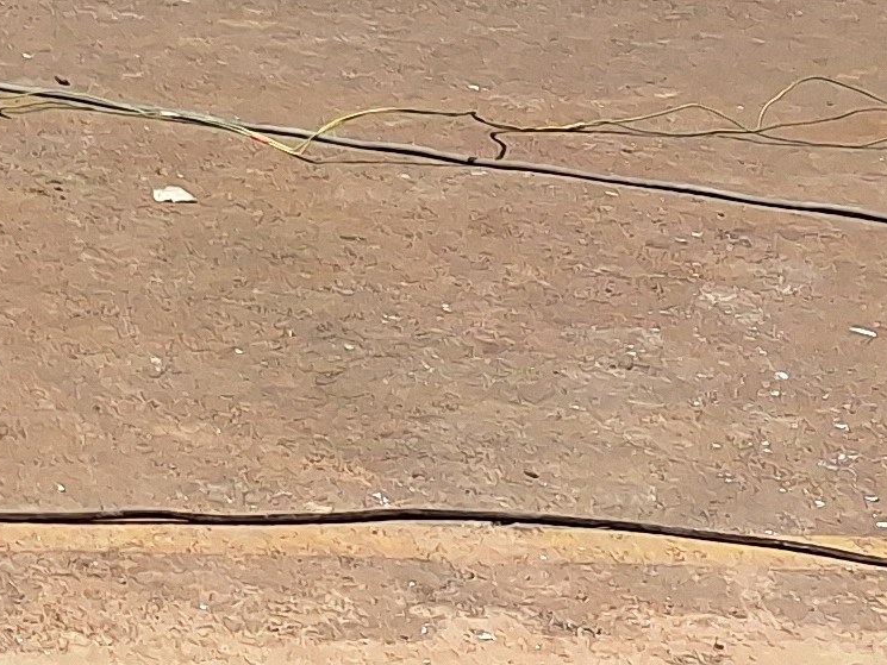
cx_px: -1264
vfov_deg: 9.7
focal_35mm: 126
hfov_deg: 12.3
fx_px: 3229
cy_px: -1150
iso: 40
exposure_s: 1/3484
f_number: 1.8
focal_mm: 5.54
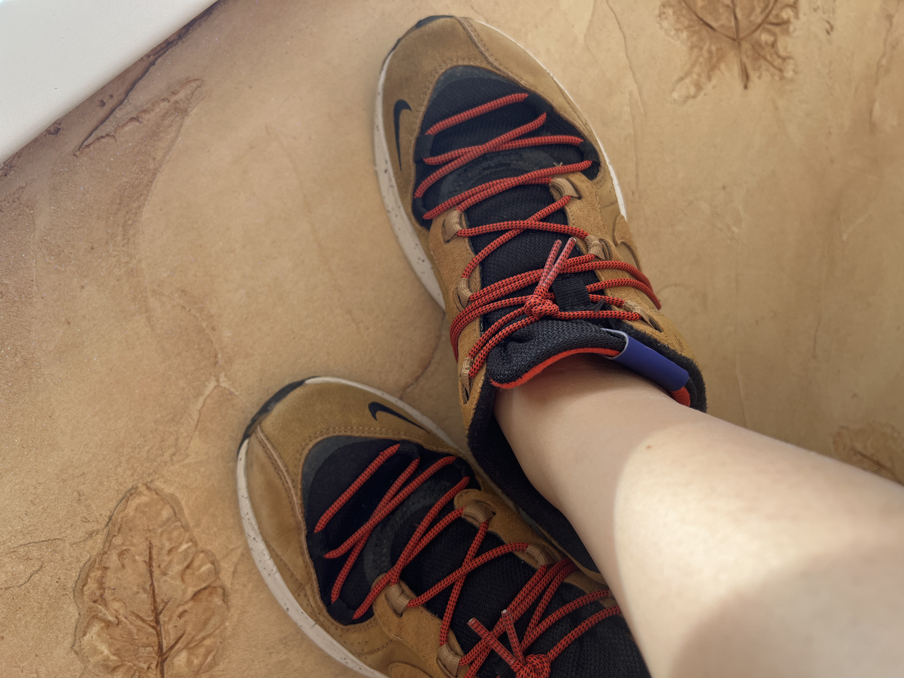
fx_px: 679
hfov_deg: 67.3
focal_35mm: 26
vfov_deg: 53.1
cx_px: 452
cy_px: 339
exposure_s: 1/381
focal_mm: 5.7
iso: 50
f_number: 1.5
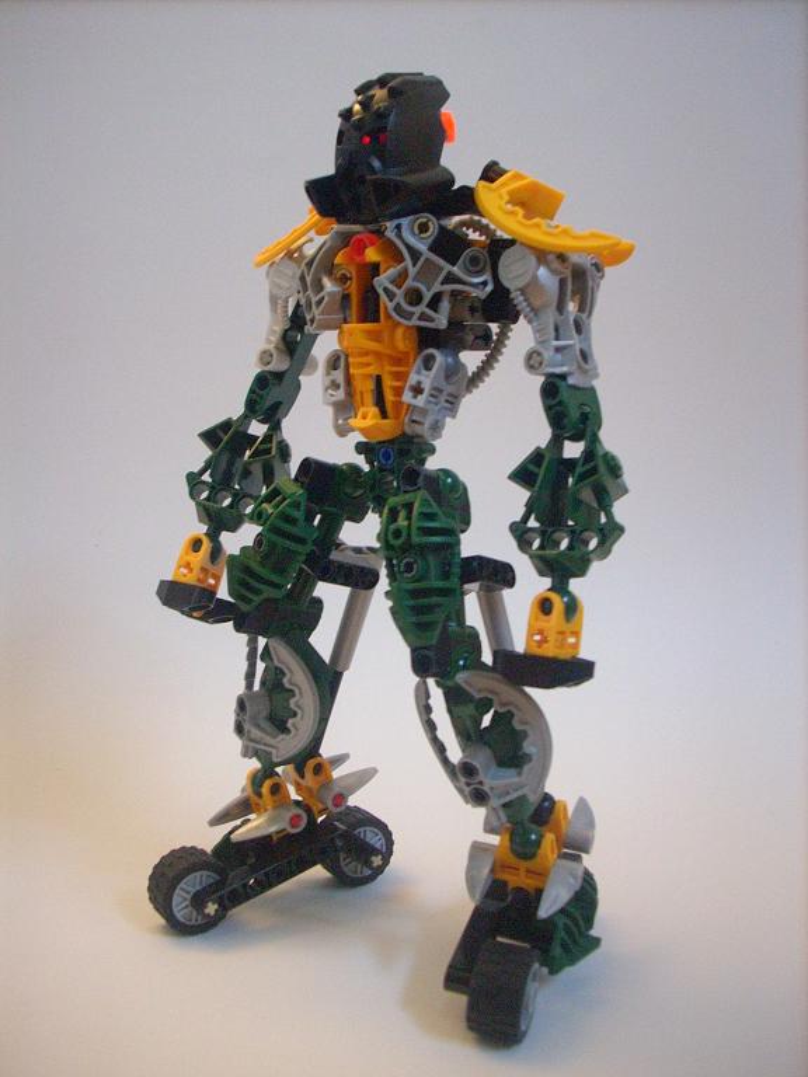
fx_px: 1152
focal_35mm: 37
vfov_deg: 50.1
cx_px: 404
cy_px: 538
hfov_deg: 38.7
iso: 322
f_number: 2.8
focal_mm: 6.2
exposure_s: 1/4
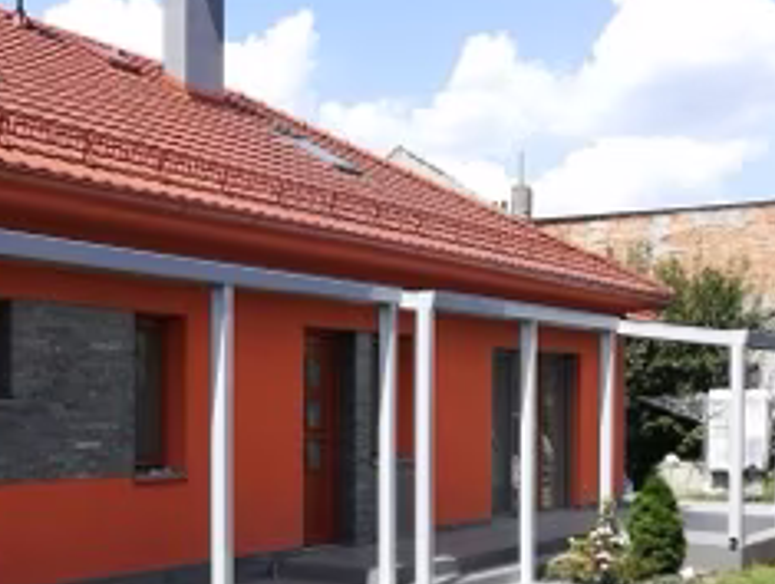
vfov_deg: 27.2
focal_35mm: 53
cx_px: 109
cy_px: 439
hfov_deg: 34.5
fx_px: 1188
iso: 50
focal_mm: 3.83
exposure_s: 1/696
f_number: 2.2
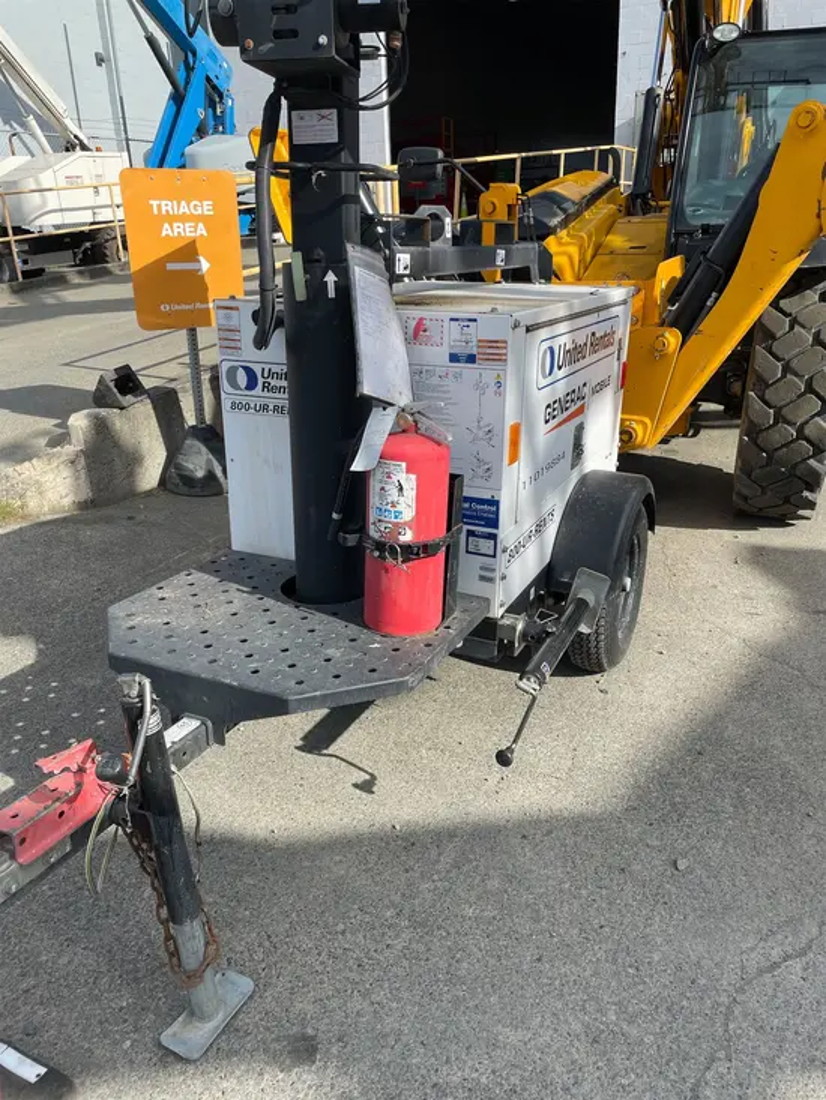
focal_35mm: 26
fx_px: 827
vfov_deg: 67.3
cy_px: 550
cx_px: 413
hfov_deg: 53.1
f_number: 1.6
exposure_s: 1/2506
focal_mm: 4.2
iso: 32
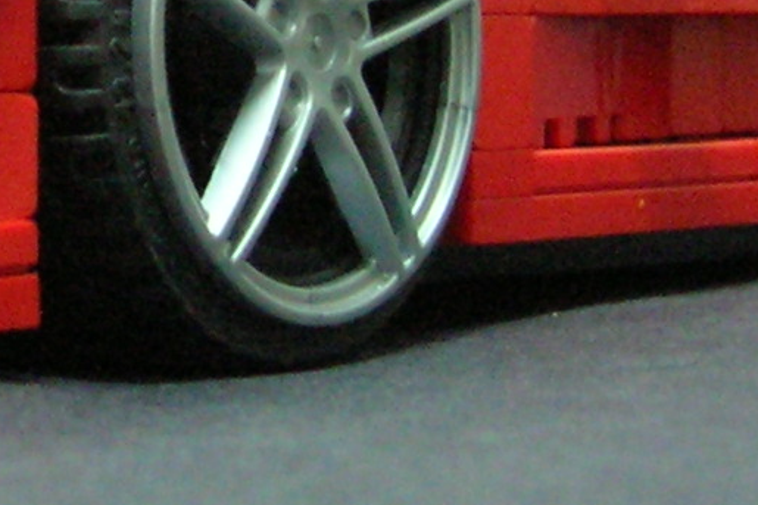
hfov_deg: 10.5
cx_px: 7
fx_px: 4083
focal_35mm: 194
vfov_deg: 7.0
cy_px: -85
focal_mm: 7
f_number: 3.1
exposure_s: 1/2.6
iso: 200
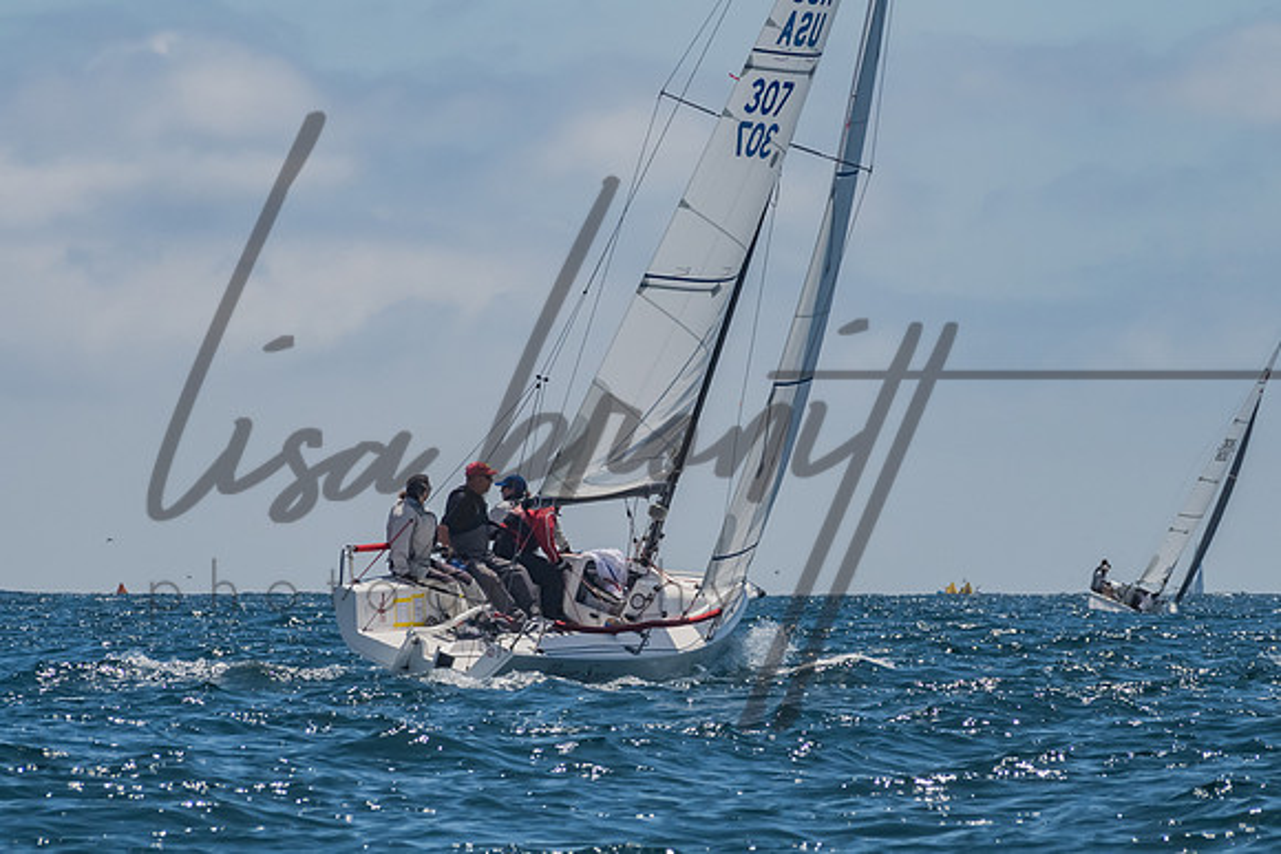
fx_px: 14532
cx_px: 554
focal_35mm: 408
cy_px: 484
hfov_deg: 5.0
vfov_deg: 3.4
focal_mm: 240
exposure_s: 1/1600
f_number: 14
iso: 640
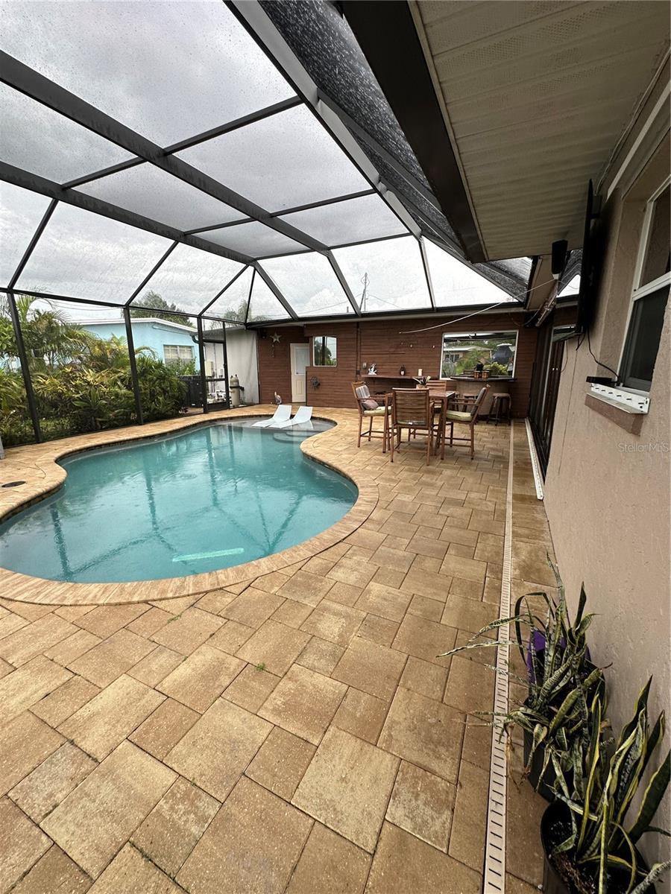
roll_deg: -0.1
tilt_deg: -12.4
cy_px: 447
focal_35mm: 14
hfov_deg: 85.7
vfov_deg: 102.1
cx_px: 336
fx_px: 362
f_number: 2.2
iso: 50
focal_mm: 2.22
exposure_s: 1/99
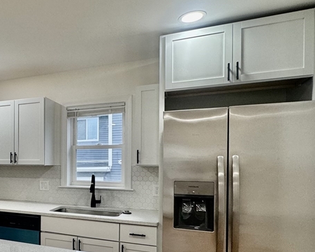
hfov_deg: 51.2
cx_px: 38
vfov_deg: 46.5
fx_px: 289
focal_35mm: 31
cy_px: 166
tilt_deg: -0.7
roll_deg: -0.4
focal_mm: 2.22
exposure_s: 1/120
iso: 125
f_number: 2.2
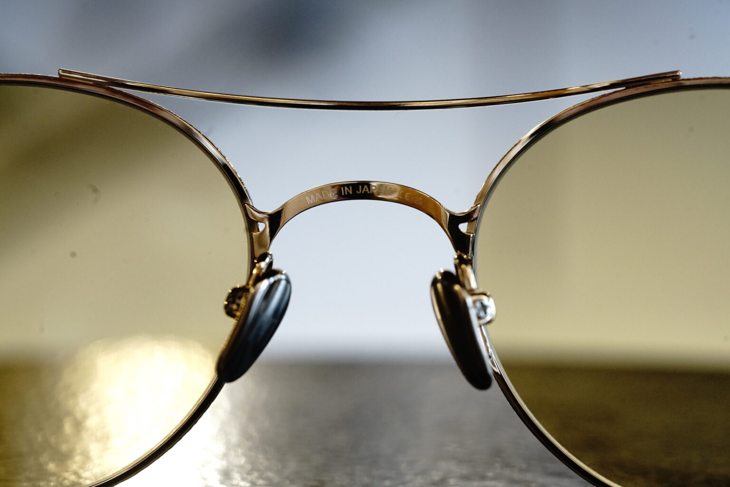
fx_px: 1318
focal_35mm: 65
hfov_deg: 31.0
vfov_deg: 20.9
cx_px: 365
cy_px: 244
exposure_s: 1/40
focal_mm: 65
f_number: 5.6
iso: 3200
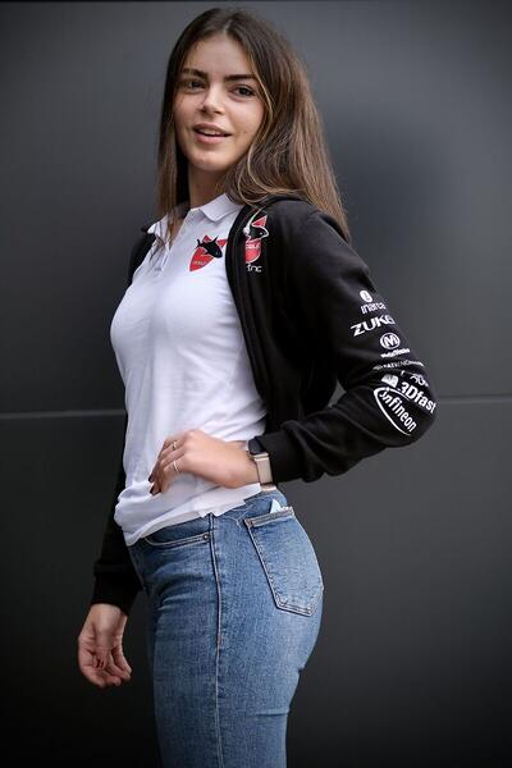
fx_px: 1600
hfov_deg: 18.2
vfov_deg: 27.0
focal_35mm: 75
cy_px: 384
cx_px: 256
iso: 200
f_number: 2
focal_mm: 50
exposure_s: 1/500
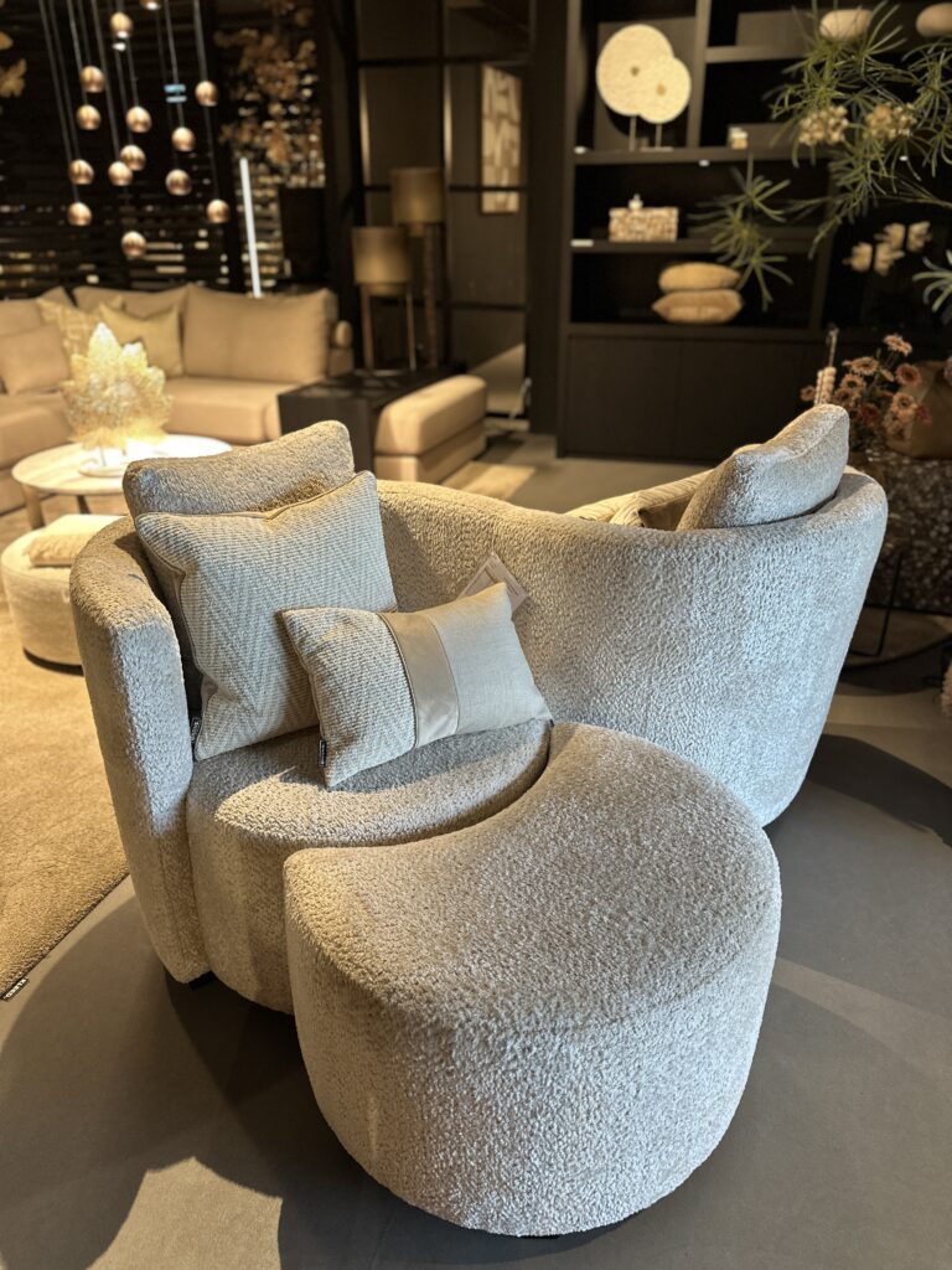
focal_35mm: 24
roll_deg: +0.3
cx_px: 476
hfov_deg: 56.8
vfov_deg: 71.6
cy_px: 635
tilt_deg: -25.1
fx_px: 880
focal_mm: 6.86
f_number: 1.78
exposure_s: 1/72
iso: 200
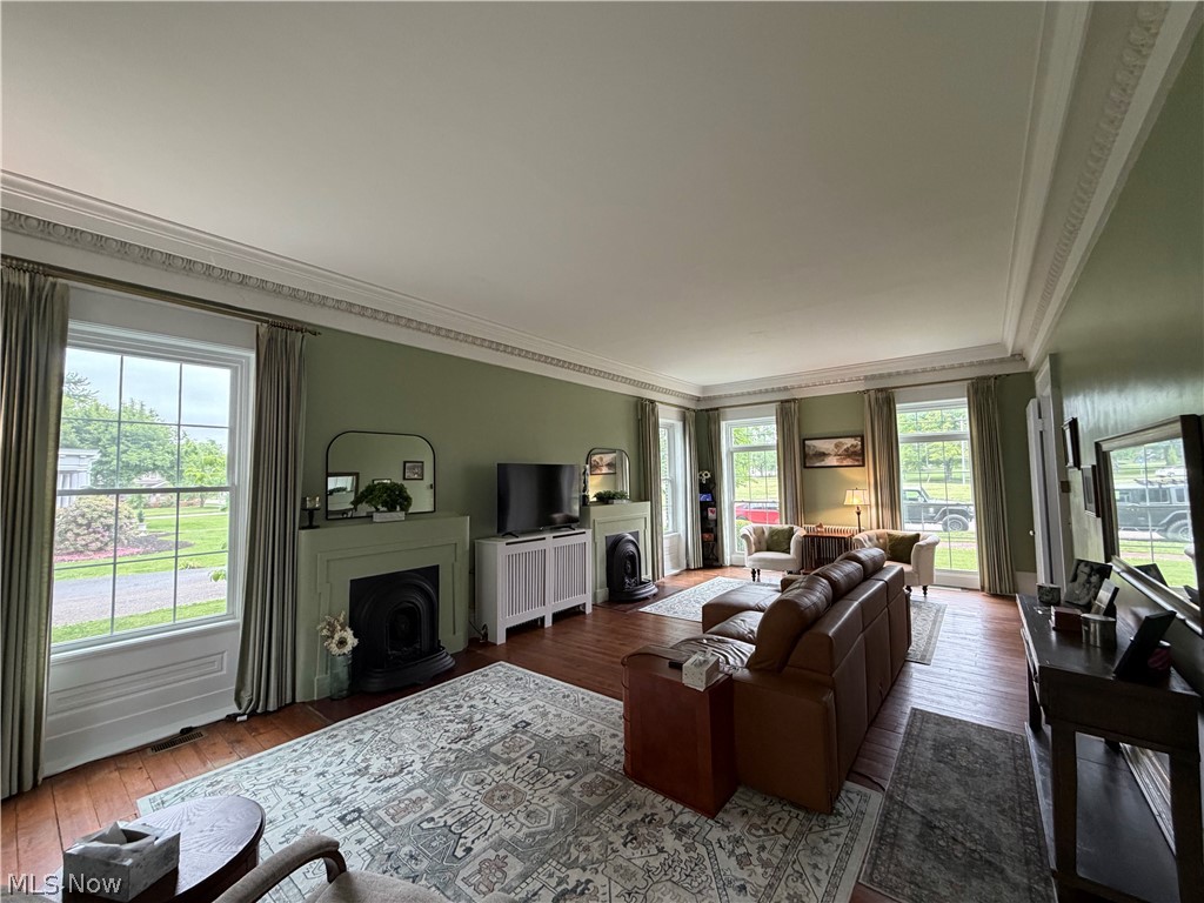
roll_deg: +1.2
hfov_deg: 102.1
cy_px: 452
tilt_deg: +3.6
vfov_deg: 85.7
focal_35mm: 14
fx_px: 487
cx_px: 602
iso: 320
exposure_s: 1/60
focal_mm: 2.22
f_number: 2.2
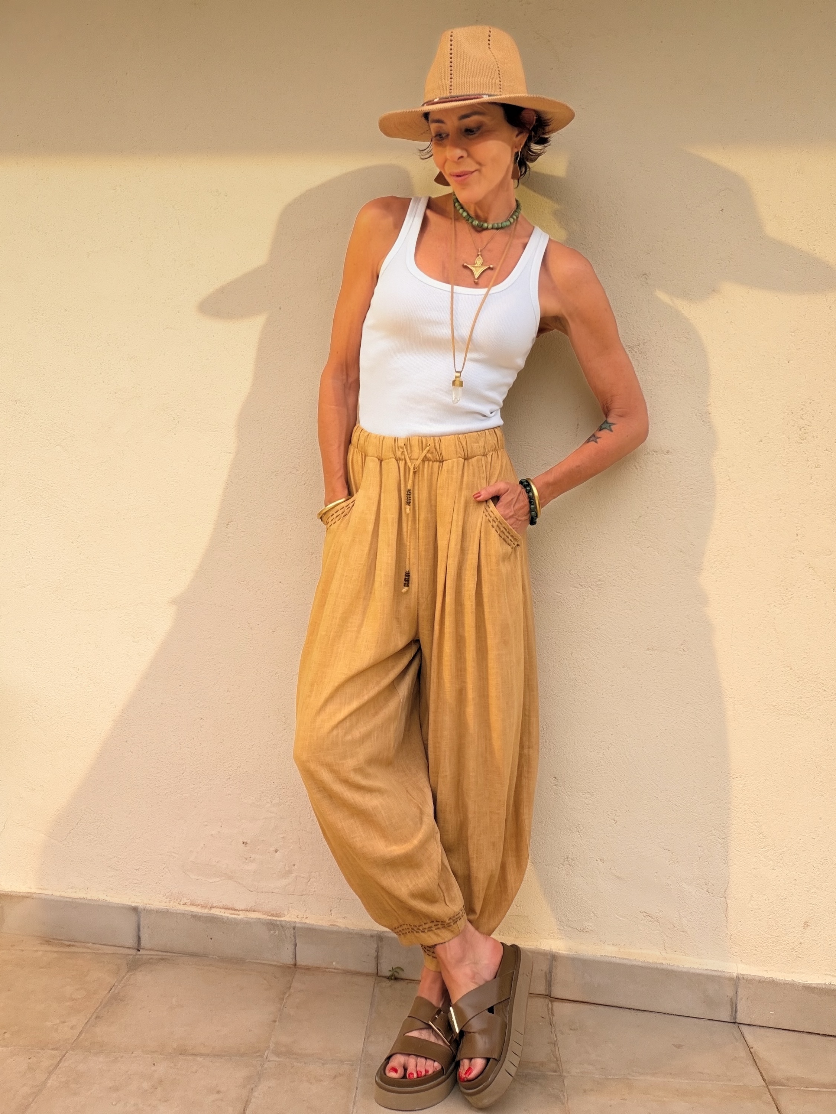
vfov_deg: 60.0
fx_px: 966
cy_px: 557
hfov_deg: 46.8
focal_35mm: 30
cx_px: 418
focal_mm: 2.71
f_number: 1.9
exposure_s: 1/954
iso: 25
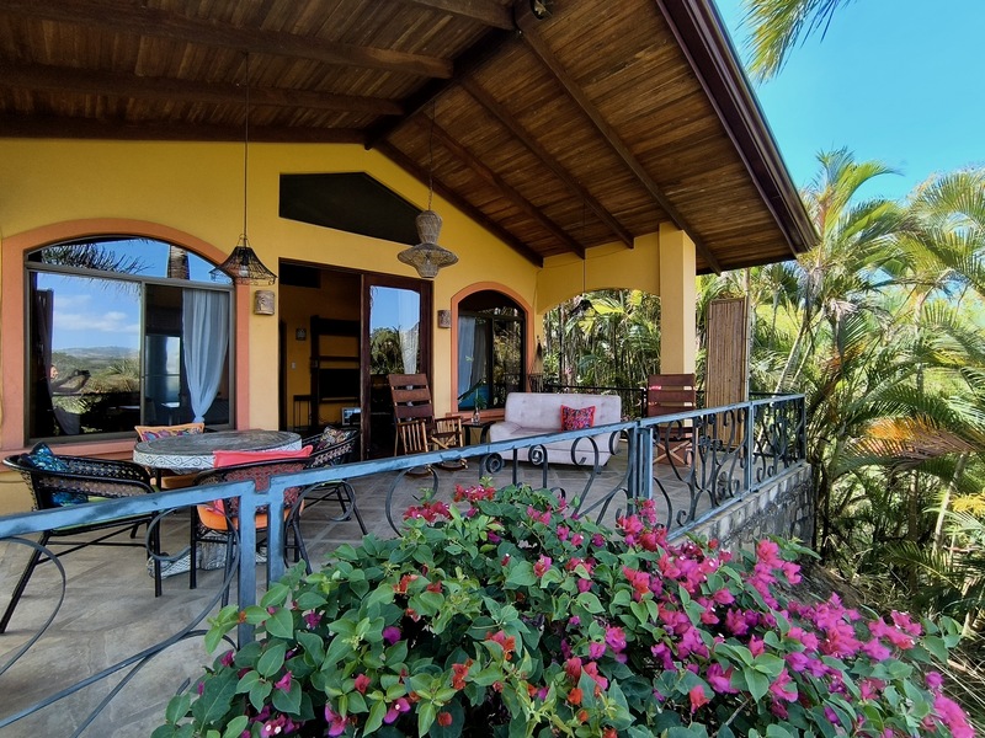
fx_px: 455
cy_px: 369
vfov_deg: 78.1
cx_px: 492
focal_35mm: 16
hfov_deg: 94.5
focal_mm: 1.65
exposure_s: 1/228
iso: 50
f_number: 2.2
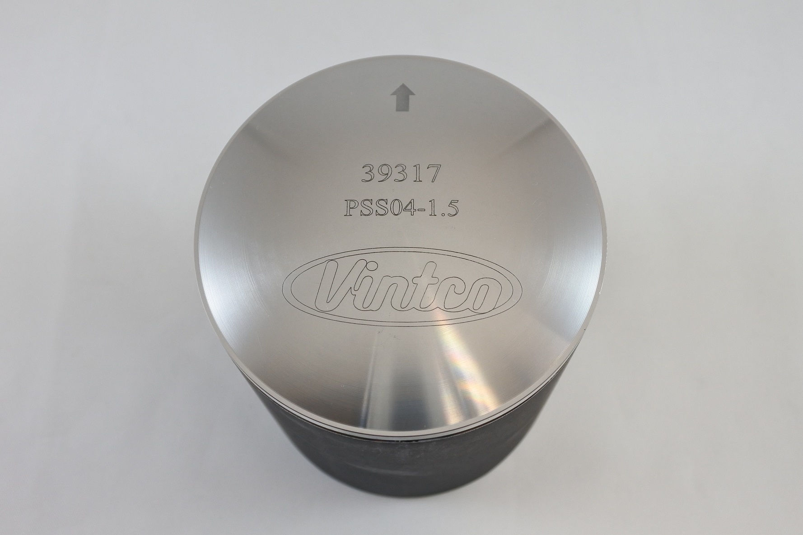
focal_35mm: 32
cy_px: 268
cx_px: 402
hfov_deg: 58.7
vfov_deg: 41.1
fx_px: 714
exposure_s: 1/200
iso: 400
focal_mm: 12.1
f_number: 3.8
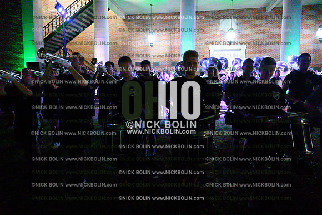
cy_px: 108
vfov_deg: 53.1
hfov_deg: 73.8
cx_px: 161
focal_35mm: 24
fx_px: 215
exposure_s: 1/320
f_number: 4
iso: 64508
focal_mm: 24
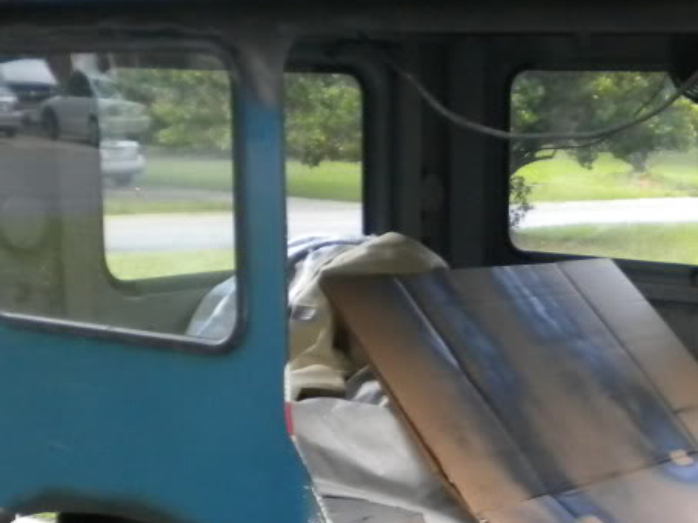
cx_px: 566
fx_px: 1592
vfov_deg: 18.4
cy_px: 457
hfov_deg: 24.3
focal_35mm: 79
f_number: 3.1
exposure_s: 1/102
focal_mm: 6.3
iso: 400
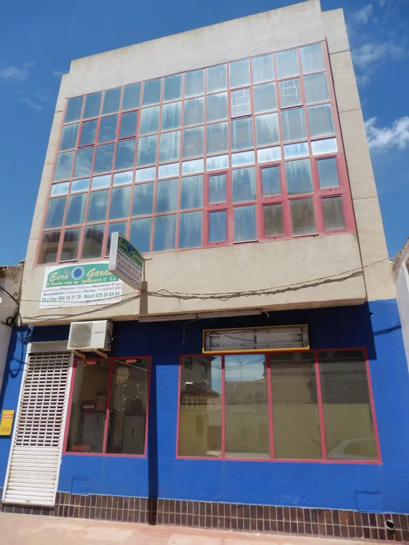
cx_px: 204
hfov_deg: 56.8
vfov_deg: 71.6
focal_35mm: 24
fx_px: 378
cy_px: 272
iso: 100
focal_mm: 4.3
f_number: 3.3
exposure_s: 1/2000
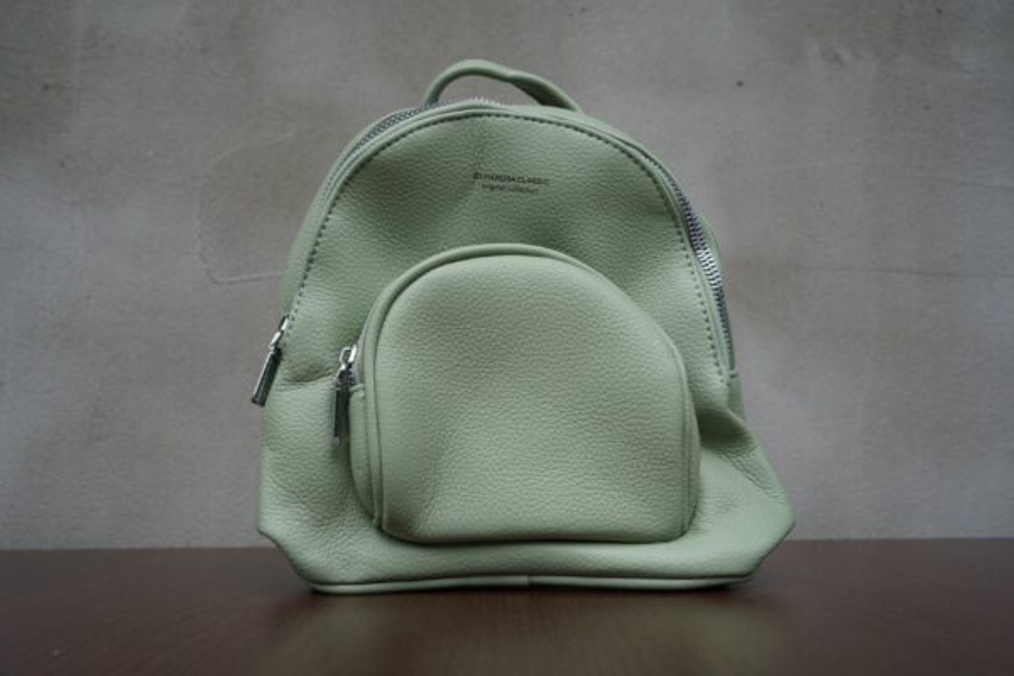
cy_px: 338
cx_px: 507
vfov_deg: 37.9
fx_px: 986
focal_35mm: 35
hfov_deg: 54.4
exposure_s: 1/250
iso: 320
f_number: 8
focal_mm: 35
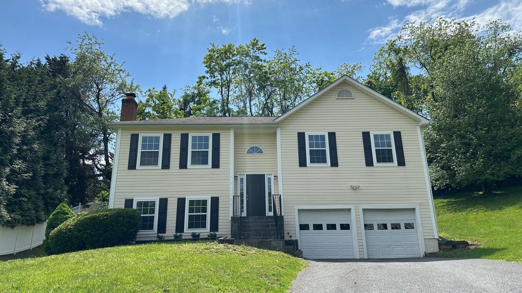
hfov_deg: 69.9
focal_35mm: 27
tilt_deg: +18.6
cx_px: 267
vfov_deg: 42.9
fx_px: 374
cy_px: 148
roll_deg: +1.0
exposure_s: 1/6211
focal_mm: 6.86
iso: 80
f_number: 1.78
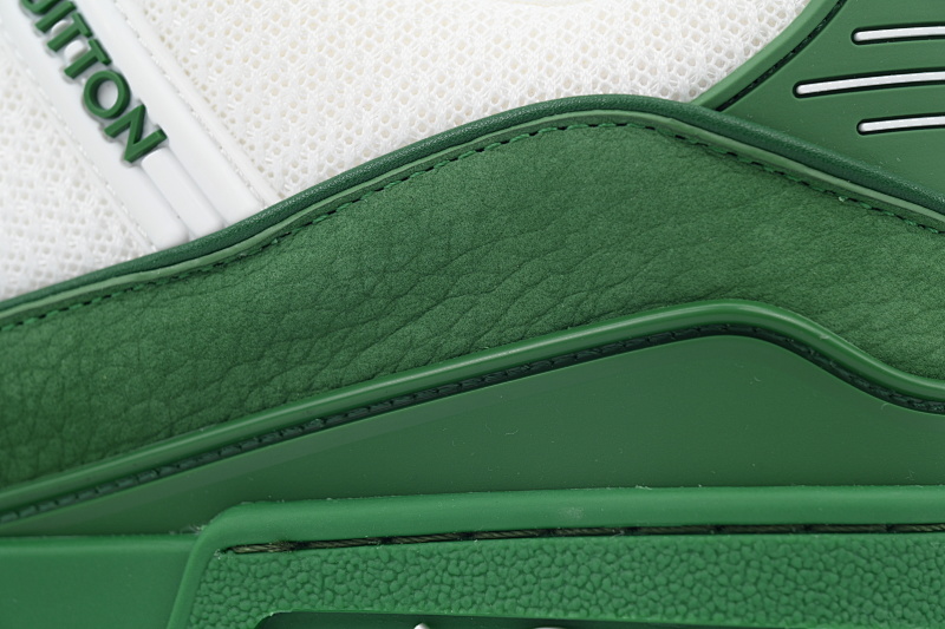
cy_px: 314
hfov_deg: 19.5
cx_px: 472
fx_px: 2756
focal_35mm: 105
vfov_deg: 13.0
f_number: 10
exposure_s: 1/100
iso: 400
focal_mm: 105
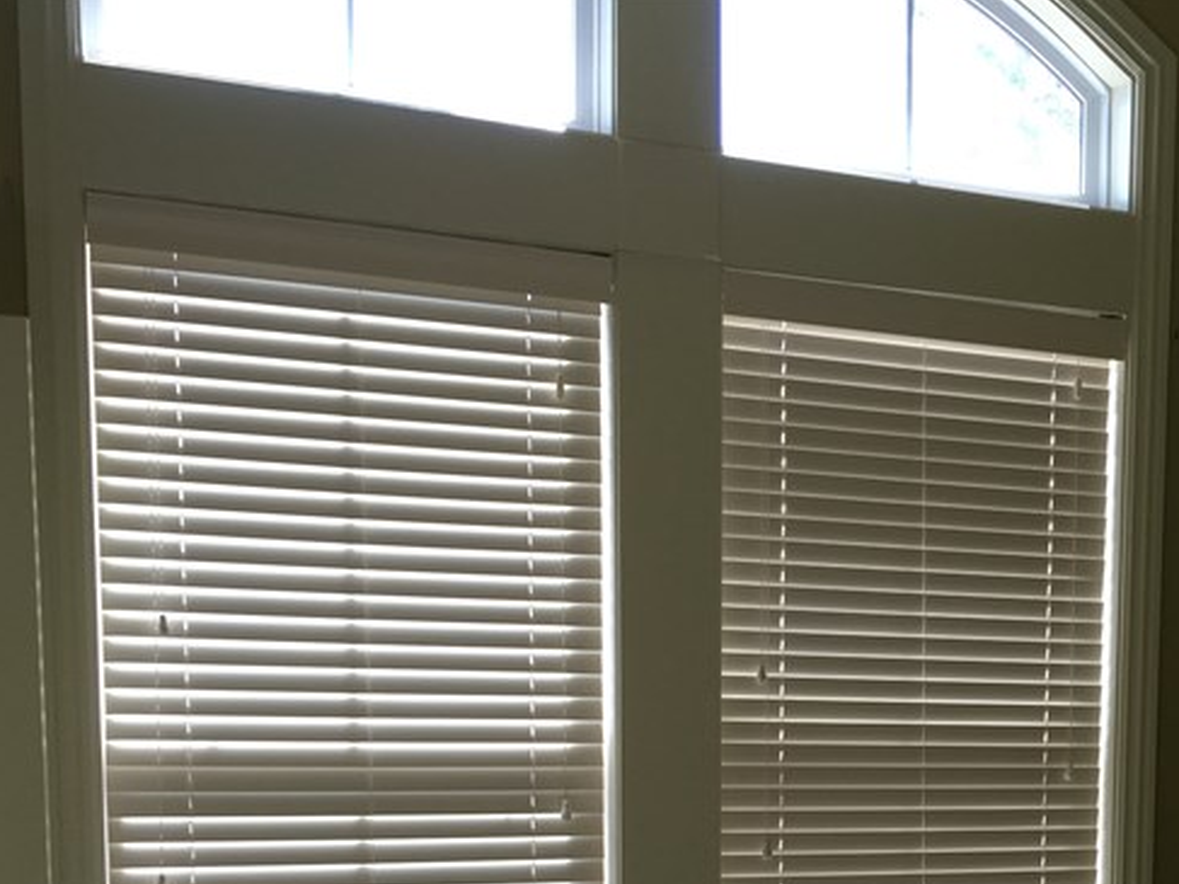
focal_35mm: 61
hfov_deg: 30.0
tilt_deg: -6.8
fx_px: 2077
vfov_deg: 22.9
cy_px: 920
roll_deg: -1.5
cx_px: 1109
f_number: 2.2
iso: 32
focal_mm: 4.15
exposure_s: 1/120
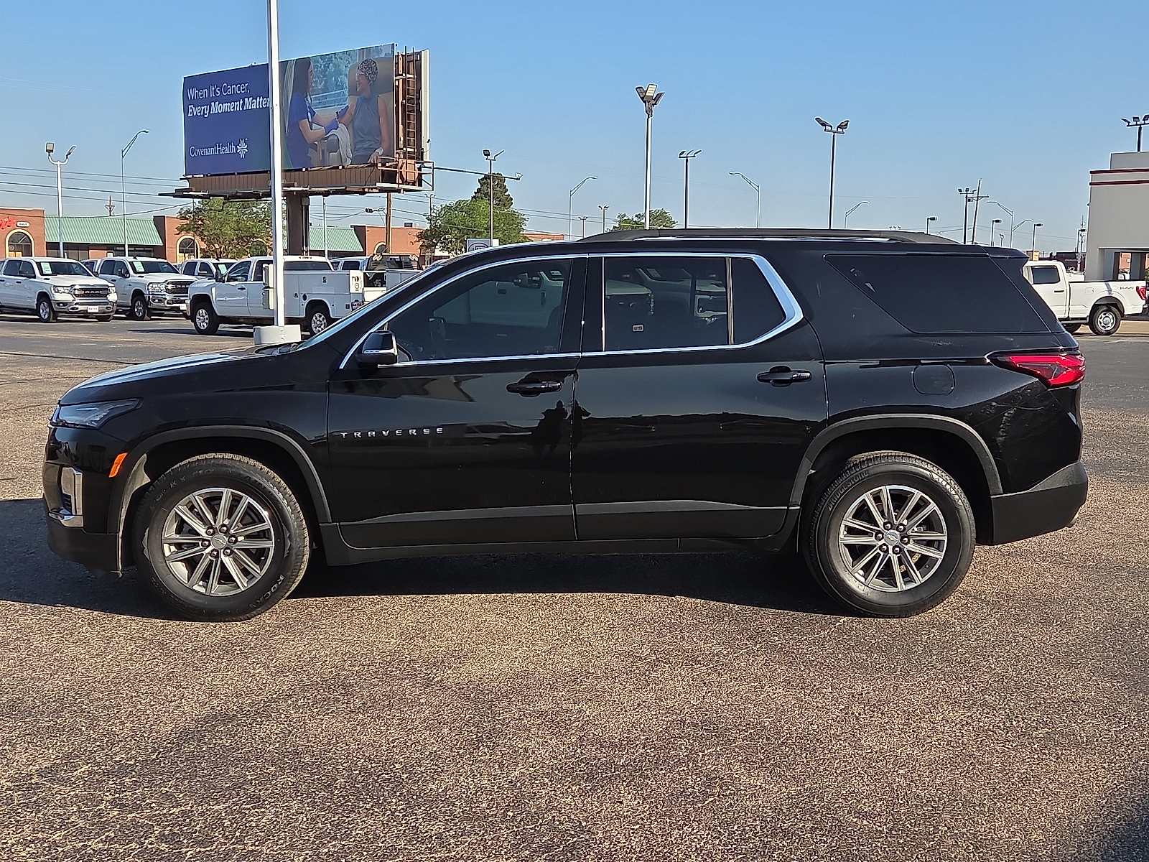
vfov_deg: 36.8
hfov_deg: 47.9
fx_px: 1295
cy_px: 431
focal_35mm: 39
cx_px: 574
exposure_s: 1/1250
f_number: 1.8
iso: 25
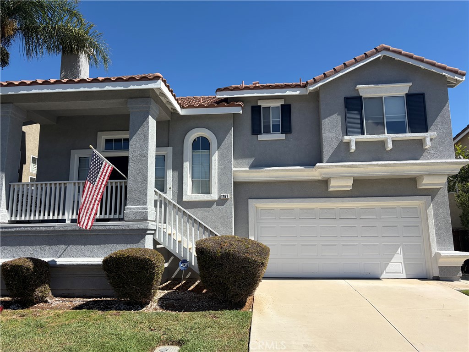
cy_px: 176
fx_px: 352
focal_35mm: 26
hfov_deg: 67.3
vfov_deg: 53.1
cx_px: 234
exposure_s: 1/5814
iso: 64
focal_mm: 5.96
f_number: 1.6
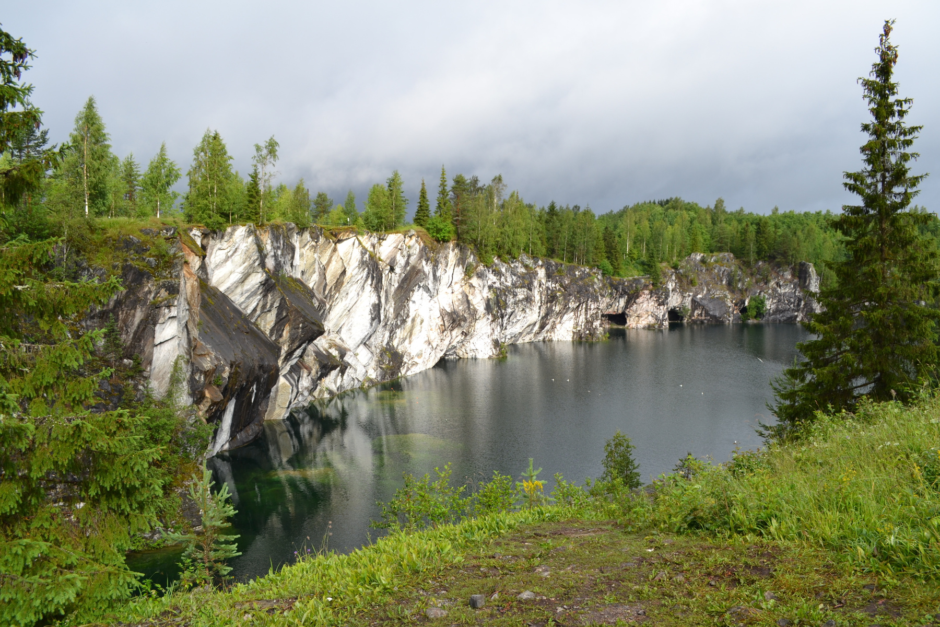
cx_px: 470
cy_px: 314
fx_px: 705
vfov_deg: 47.9
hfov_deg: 67.4
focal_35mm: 27
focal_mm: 18
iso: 100
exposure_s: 1/250
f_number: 8
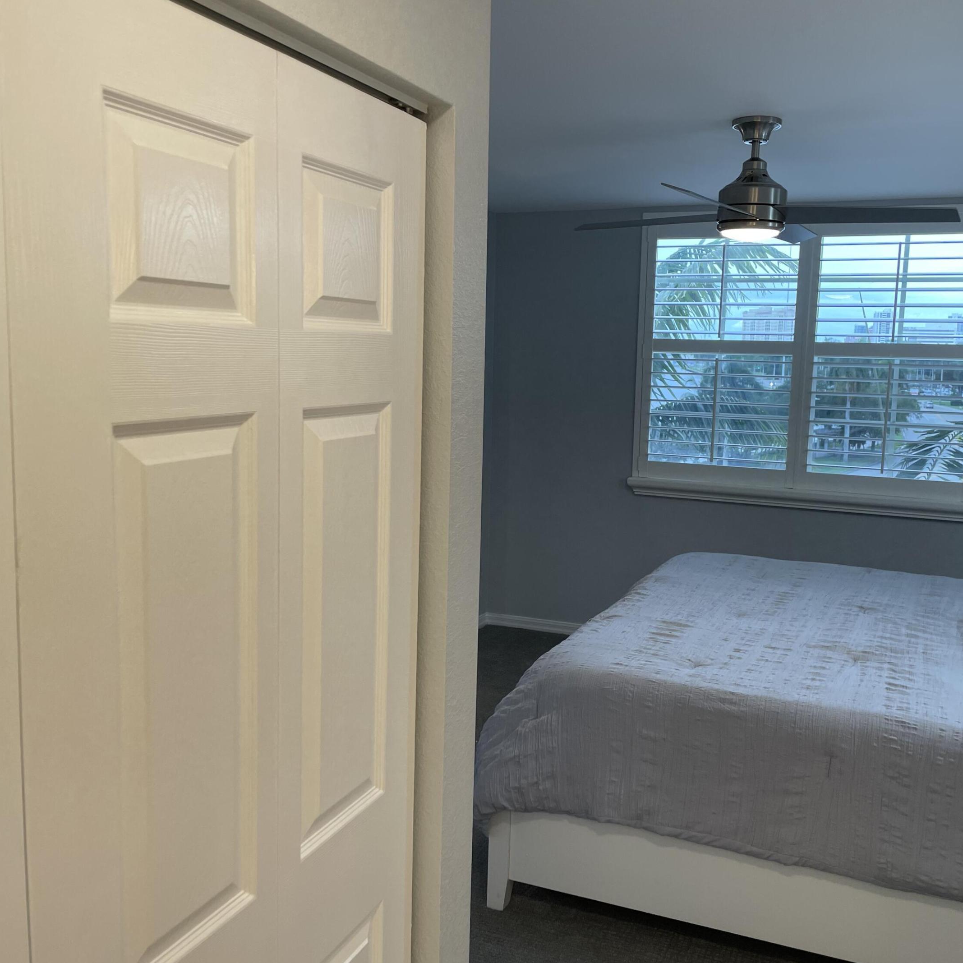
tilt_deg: -6.6
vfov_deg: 52.5
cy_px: 478
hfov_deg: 52.4
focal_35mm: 31
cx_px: 537
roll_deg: -1.3
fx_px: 976
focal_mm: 4.2
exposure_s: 1/120
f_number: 1.6
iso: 64
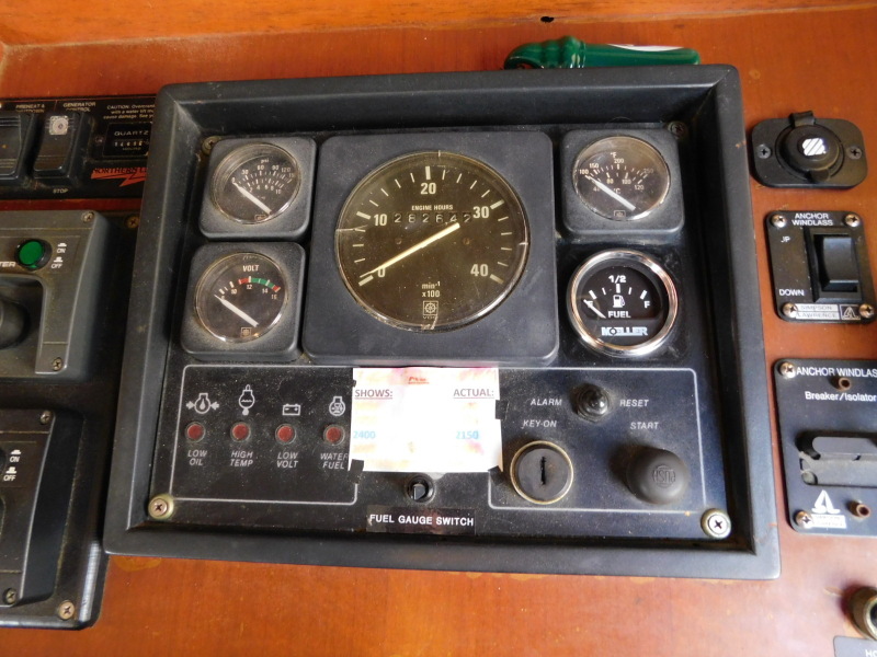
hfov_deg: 73.9
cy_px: 328
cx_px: 438
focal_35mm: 23
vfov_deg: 58.9
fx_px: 583
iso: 400
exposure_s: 1/20
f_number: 3
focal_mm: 4
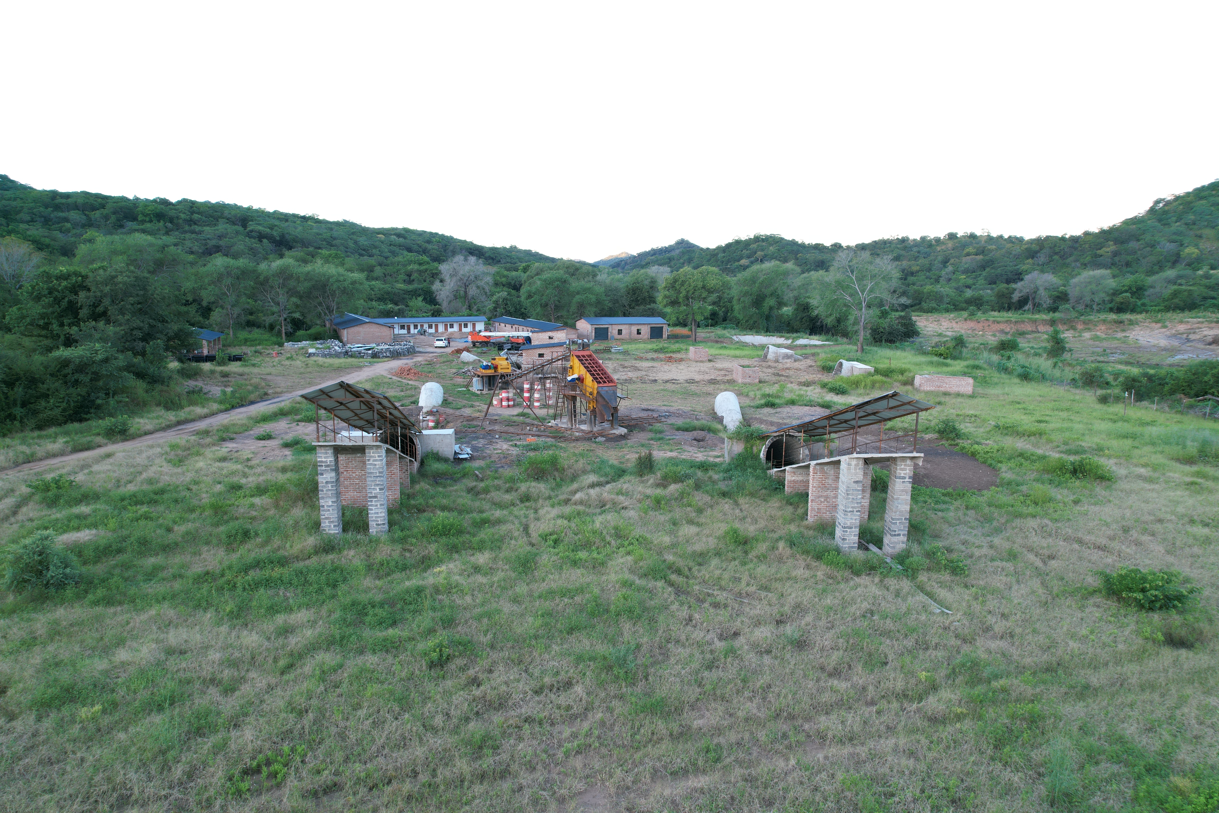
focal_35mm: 22
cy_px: 406
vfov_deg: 57.2
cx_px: 610
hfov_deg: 78.6
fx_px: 745
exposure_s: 1/60
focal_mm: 8.38
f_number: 2.8
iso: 100
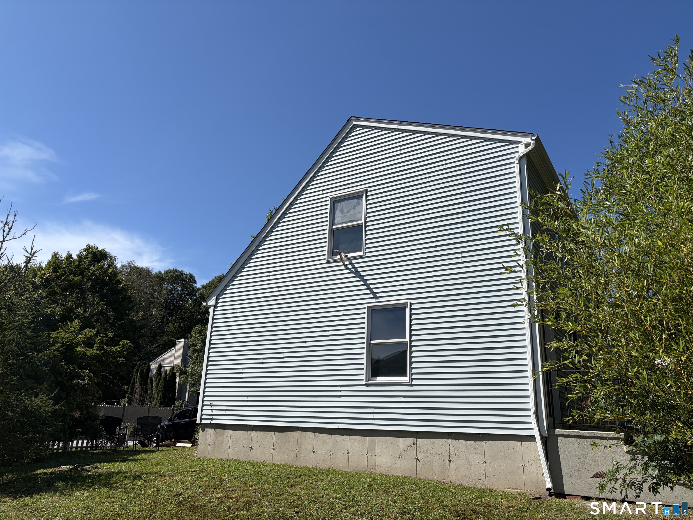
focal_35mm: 26
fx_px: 521
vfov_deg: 53.1
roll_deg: -1.9
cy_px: 260
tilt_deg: +17.9
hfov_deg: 67.3
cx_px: 346
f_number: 1.6
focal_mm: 5.96
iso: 64
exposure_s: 1/7813
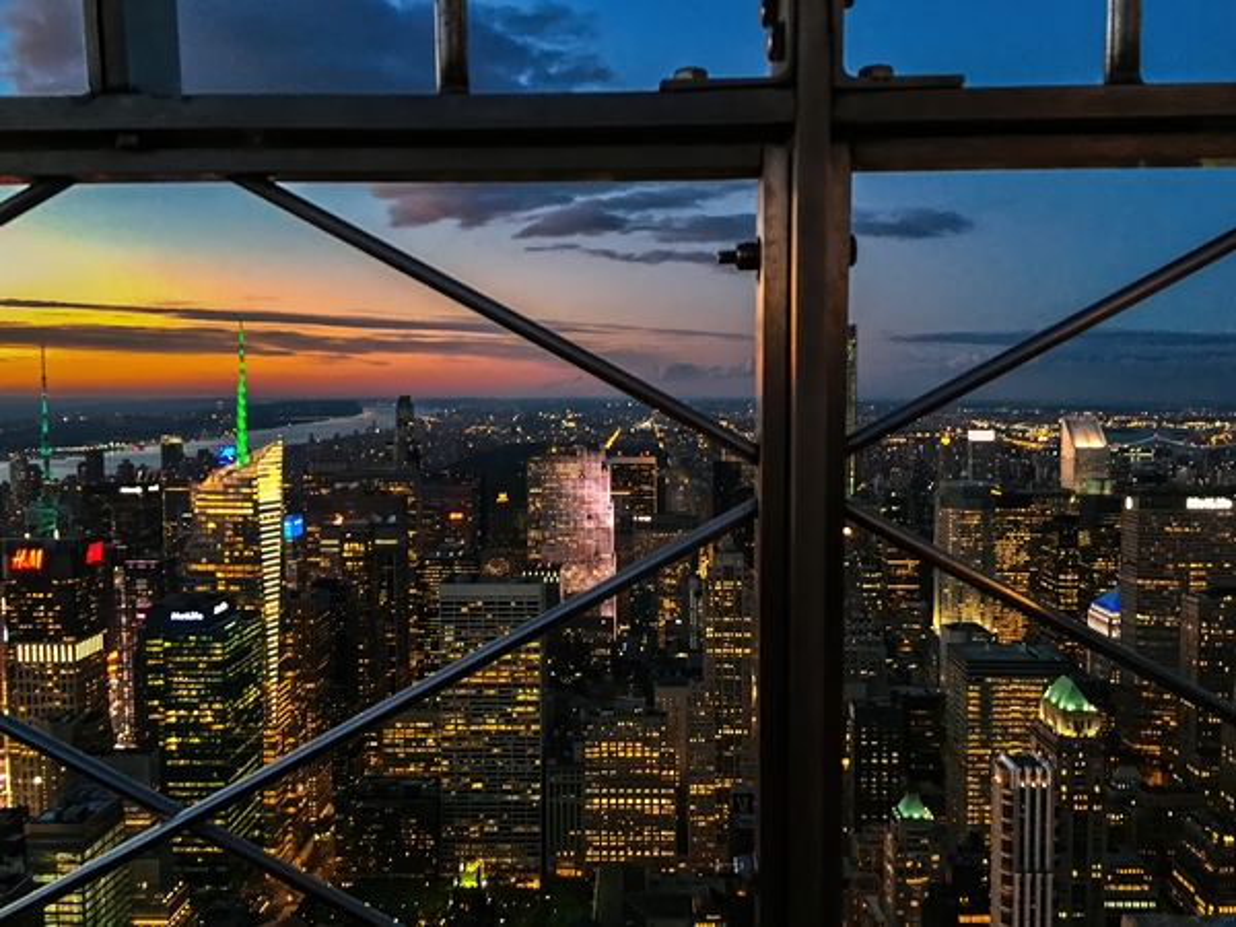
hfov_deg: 61.7
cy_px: 464
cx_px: 618
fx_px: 1035
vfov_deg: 48.2
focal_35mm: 29
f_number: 2.2
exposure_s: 1/15
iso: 250
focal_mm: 4.2
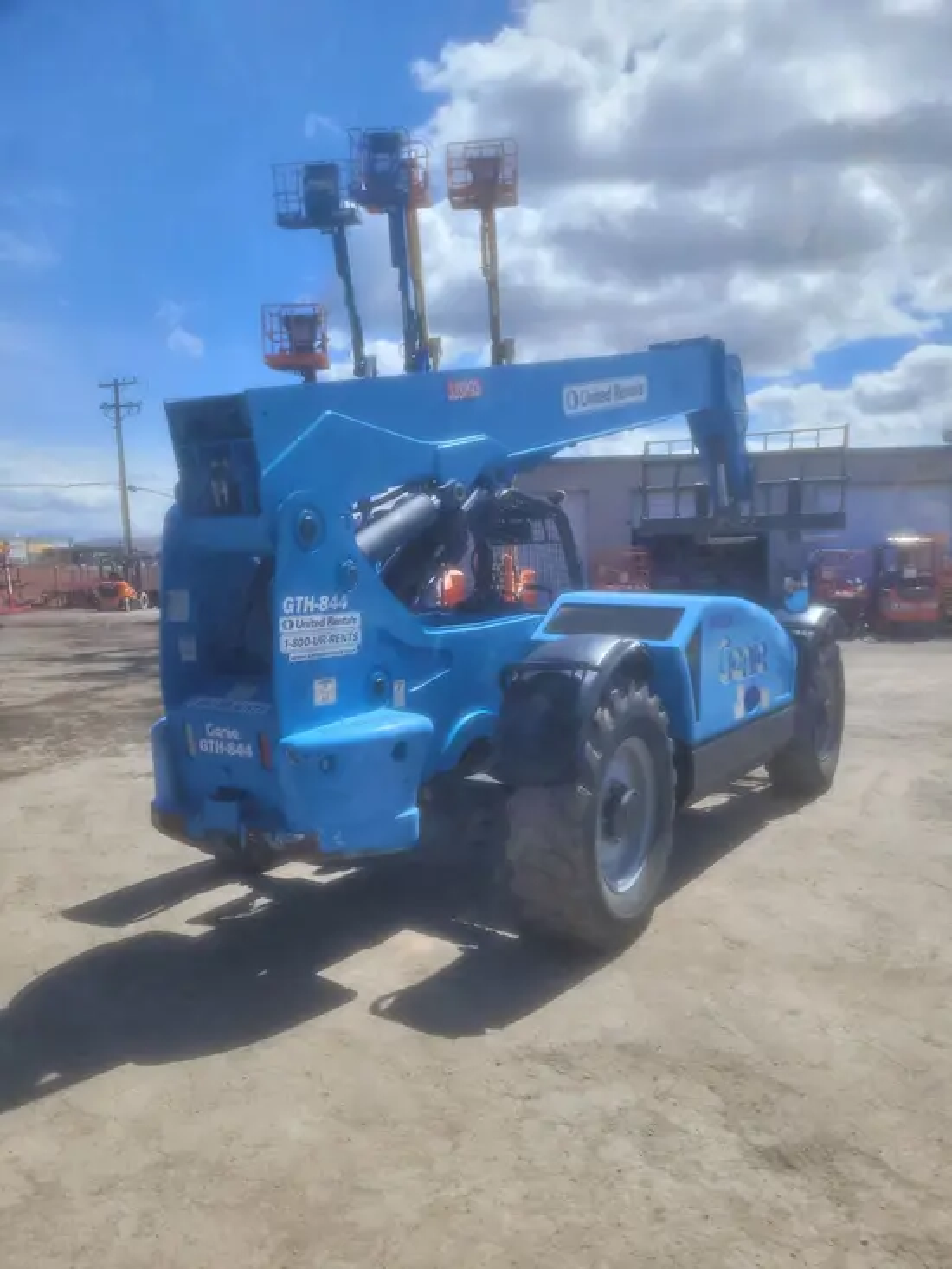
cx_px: 476
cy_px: 634
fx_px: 953
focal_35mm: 26
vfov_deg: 67.3
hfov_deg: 53.1
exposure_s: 1/2874
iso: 40
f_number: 1.8
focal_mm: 5.4
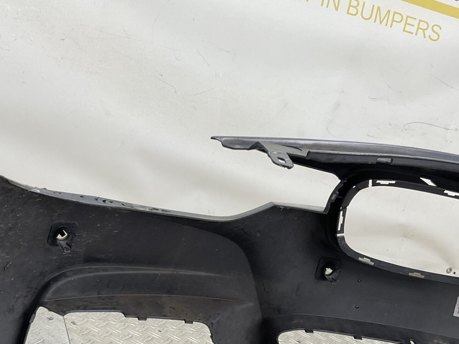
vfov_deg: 28.1
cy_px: 266
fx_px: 676
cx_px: 174
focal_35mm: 51
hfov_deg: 37.3
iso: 25
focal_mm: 3
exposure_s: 1/100
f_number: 1.8
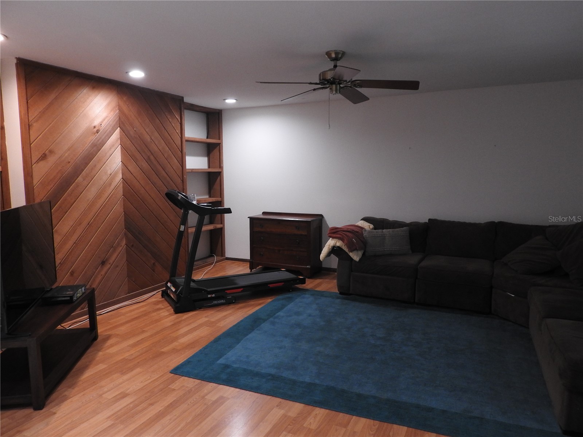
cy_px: 218
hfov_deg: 71.6
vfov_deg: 56.8
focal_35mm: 24
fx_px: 404
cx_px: 292
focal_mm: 4.3
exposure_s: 1/30
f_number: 3.3
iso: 360
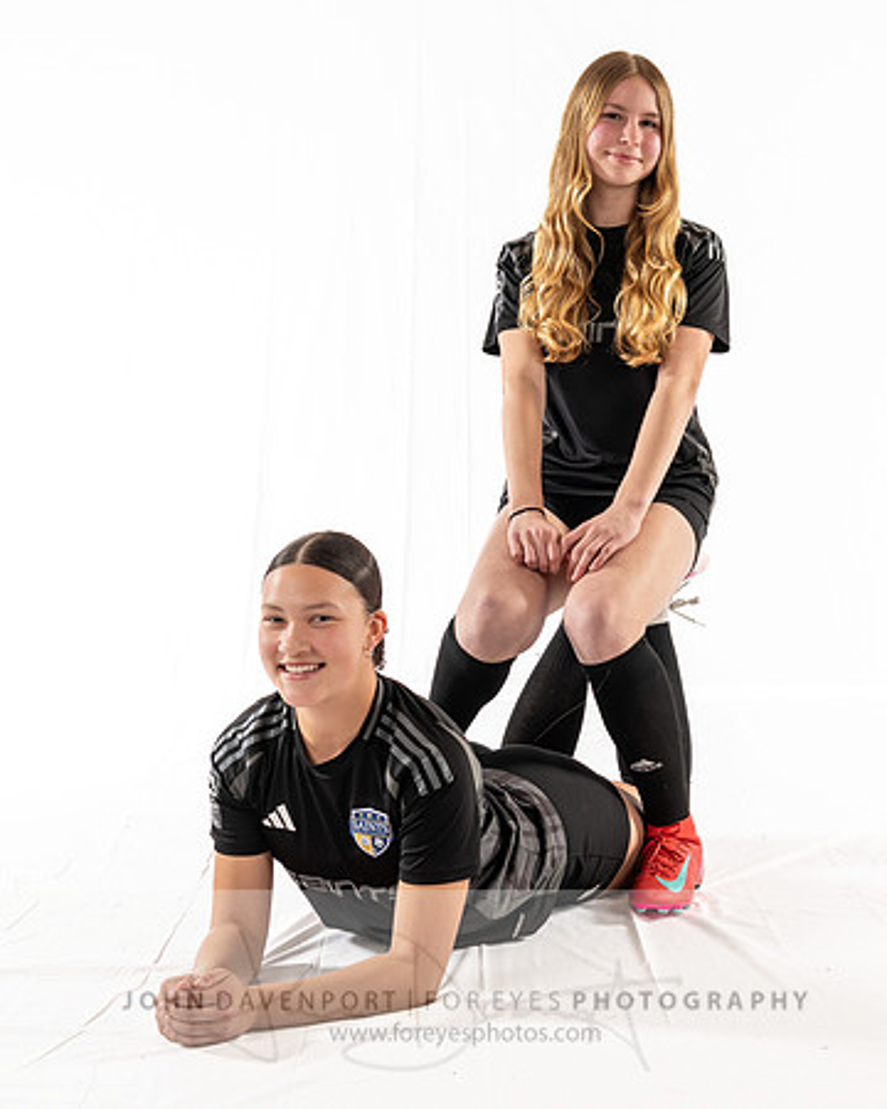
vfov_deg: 26.5
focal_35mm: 72
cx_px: 505
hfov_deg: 21.3
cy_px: 519
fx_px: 2357
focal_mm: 42
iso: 100
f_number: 8
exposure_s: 1/200
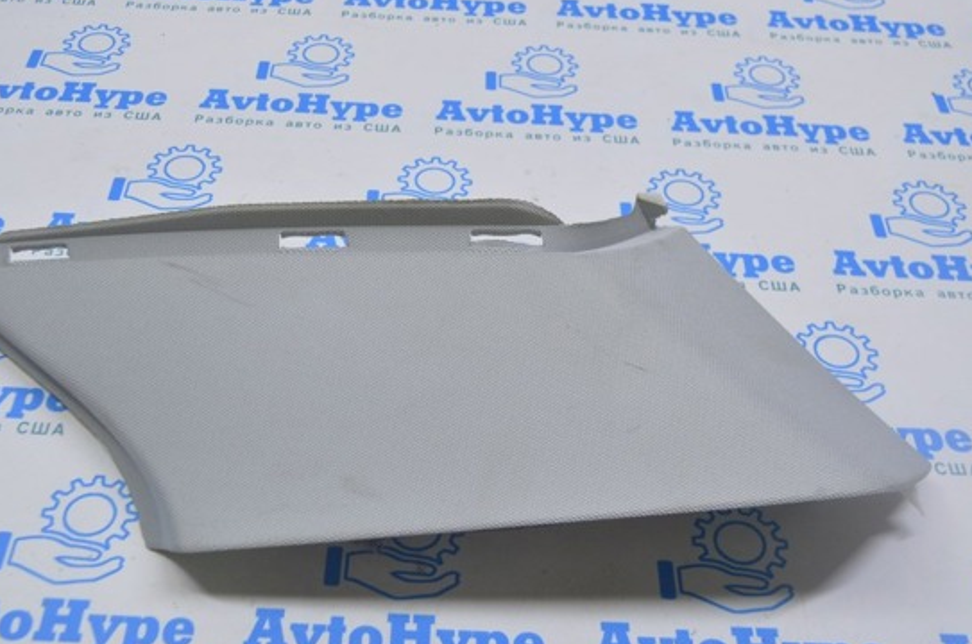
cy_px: 326
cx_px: 442
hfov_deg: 42.8
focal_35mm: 46
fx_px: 1240
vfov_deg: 29.1
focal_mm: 26
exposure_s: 1/30
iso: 400
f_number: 5.6
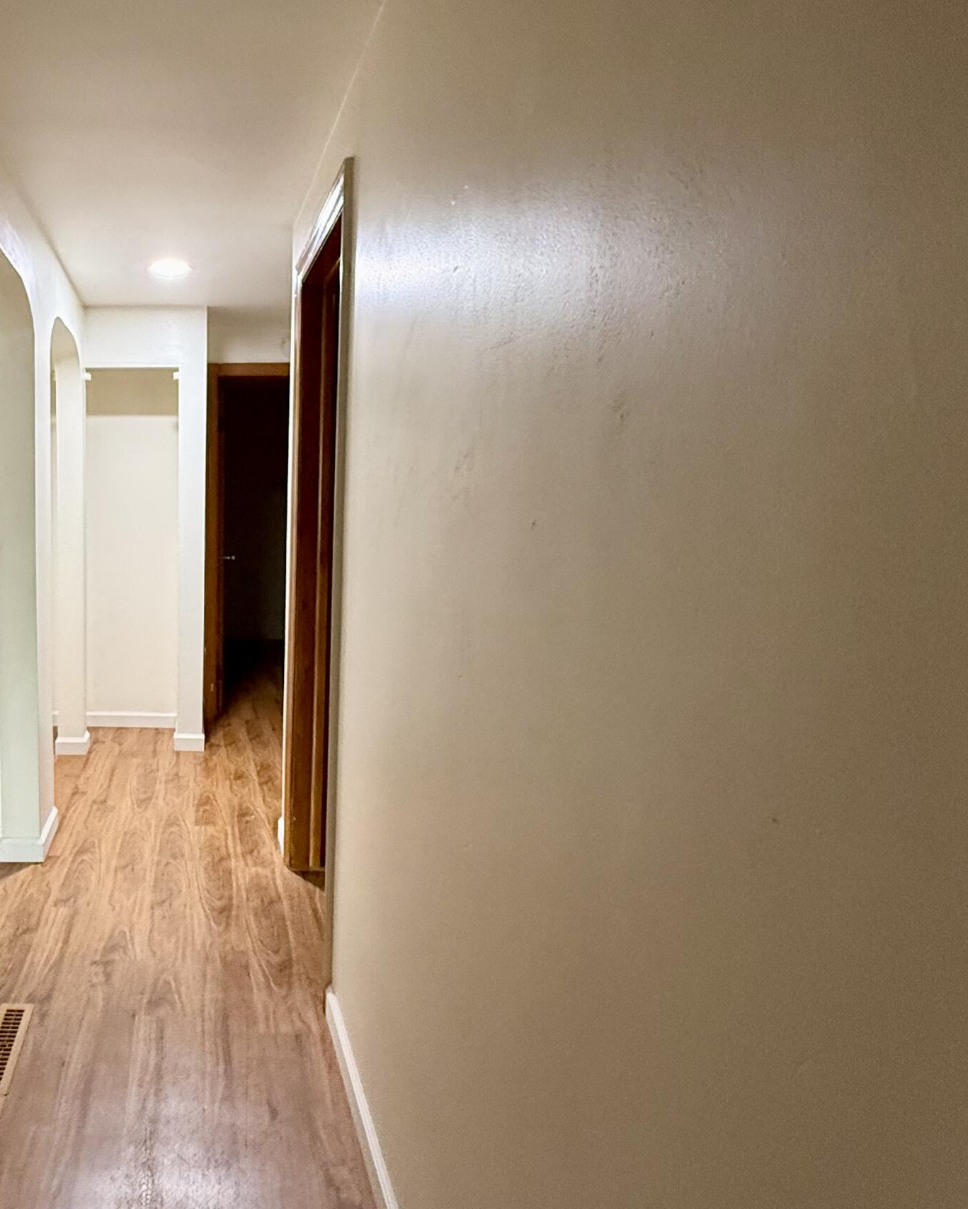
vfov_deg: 70.3
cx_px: 159
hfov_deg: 53.7
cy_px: 595
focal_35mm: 24
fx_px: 859
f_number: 2.2
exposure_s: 1/60
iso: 320
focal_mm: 2.22
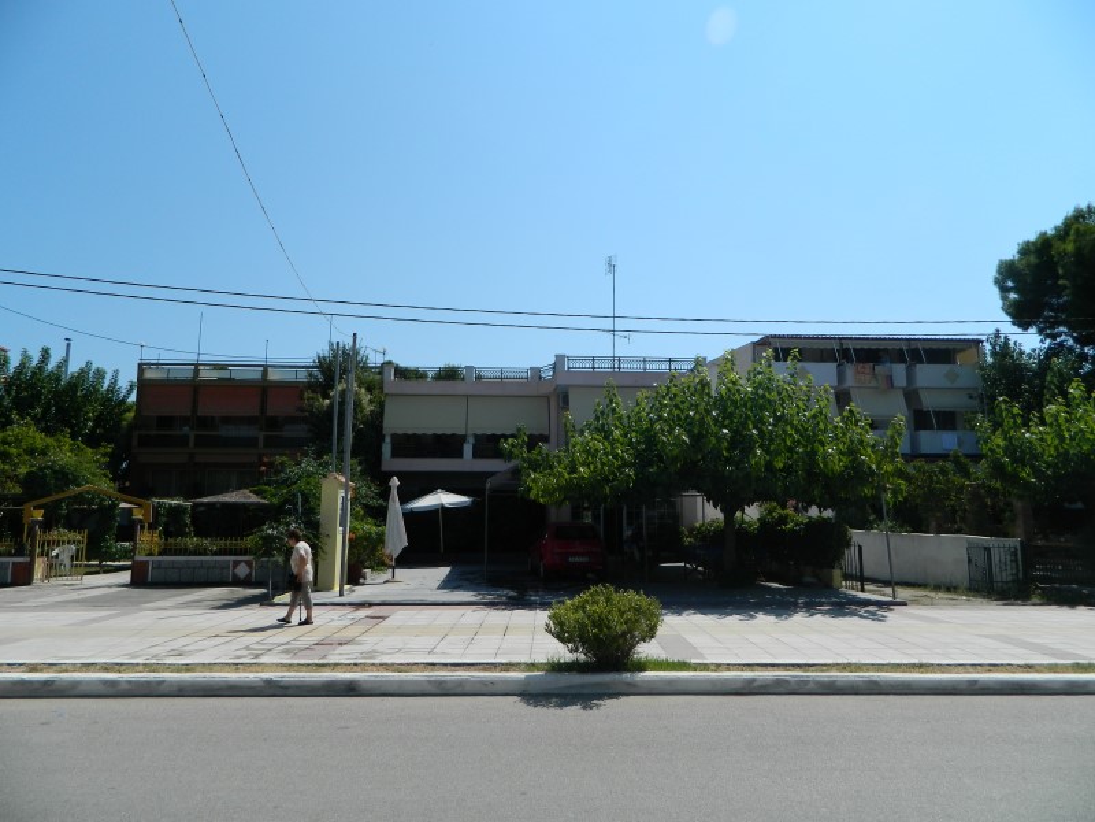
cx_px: 548
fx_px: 791
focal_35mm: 25
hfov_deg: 69.4
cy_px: 411
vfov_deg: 54.9
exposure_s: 1/250
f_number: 8.7
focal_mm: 4.5
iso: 80
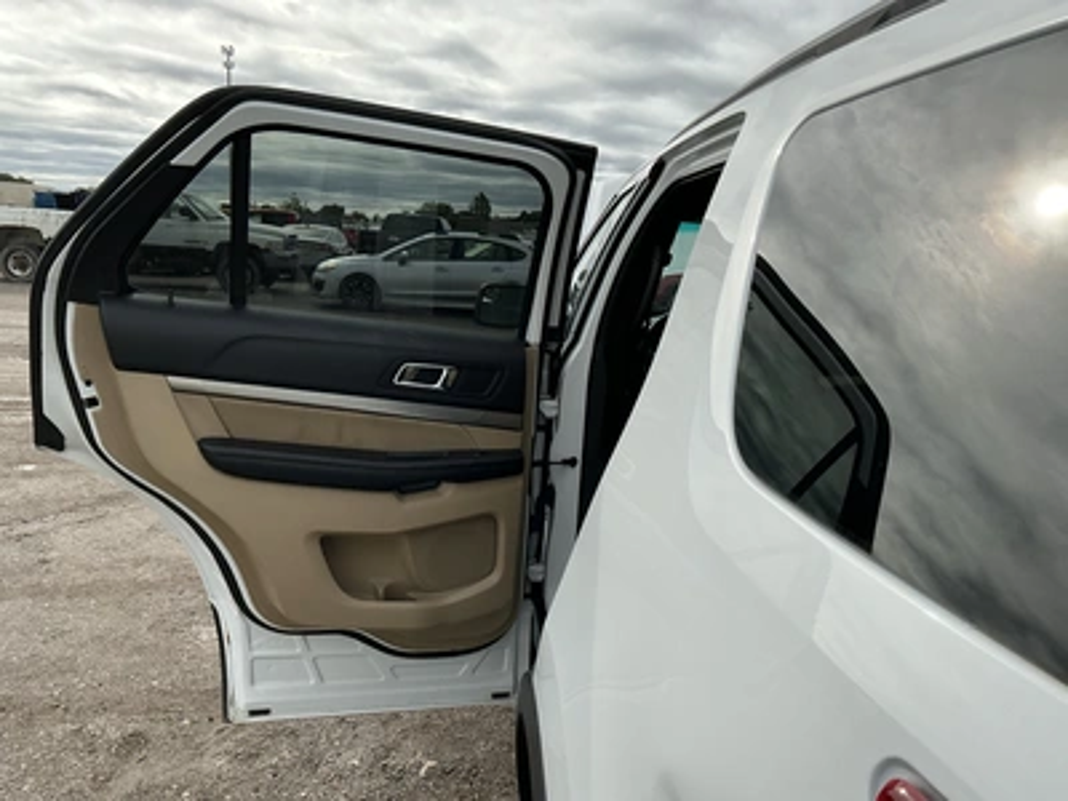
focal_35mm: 28
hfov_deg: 63.4
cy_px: 400
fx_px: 864
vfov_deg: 49.7
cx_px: 534
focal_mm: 3
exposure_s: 1/1848
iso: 25
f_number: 1.8
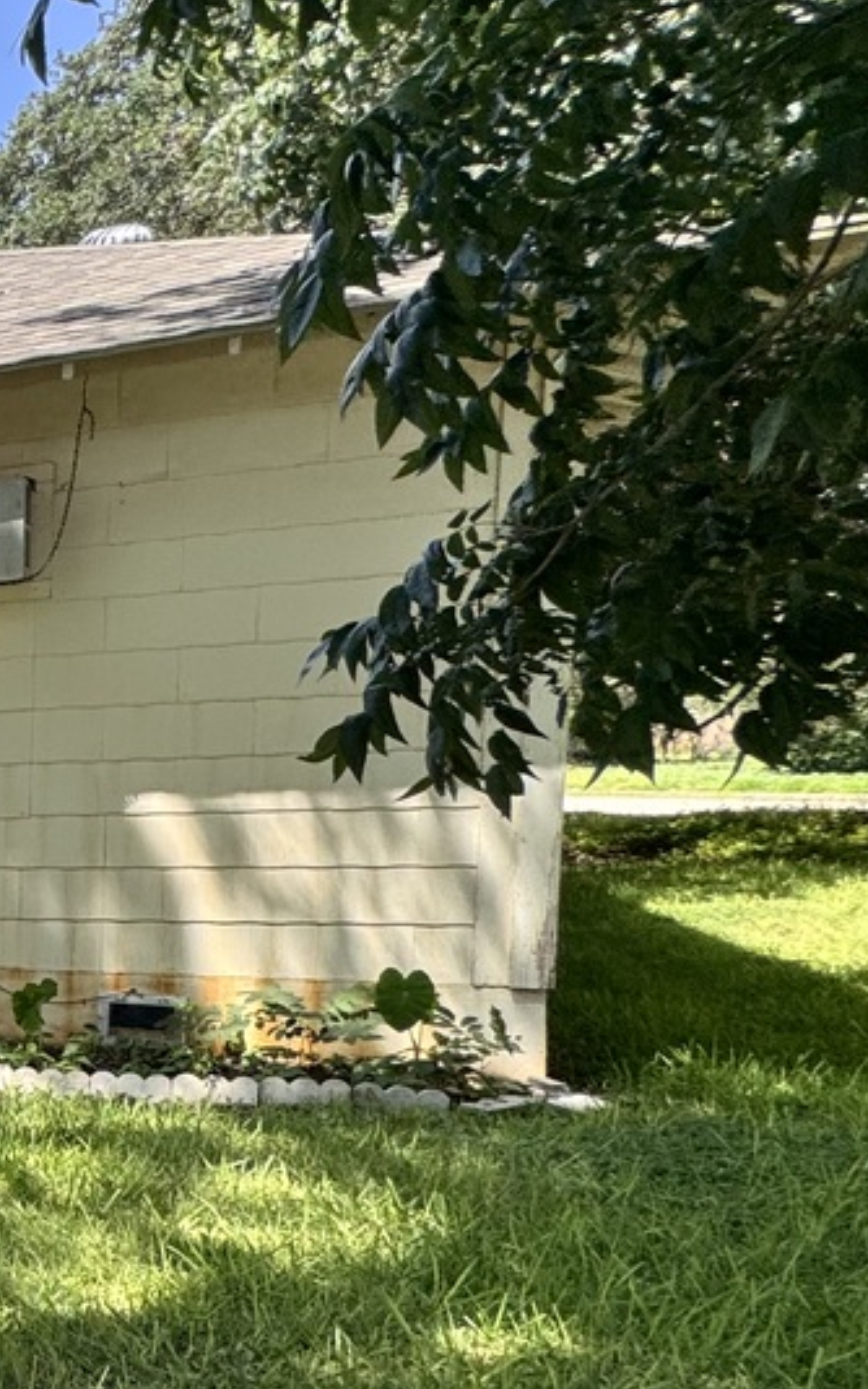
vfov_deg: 48.3
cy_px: 939
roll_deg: +1.9
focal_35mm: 40
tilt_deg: -7.3
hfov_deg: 19.6
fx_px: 1513
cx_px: -826
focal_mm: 2.22
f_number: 2.2
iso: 40
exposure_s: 1/763
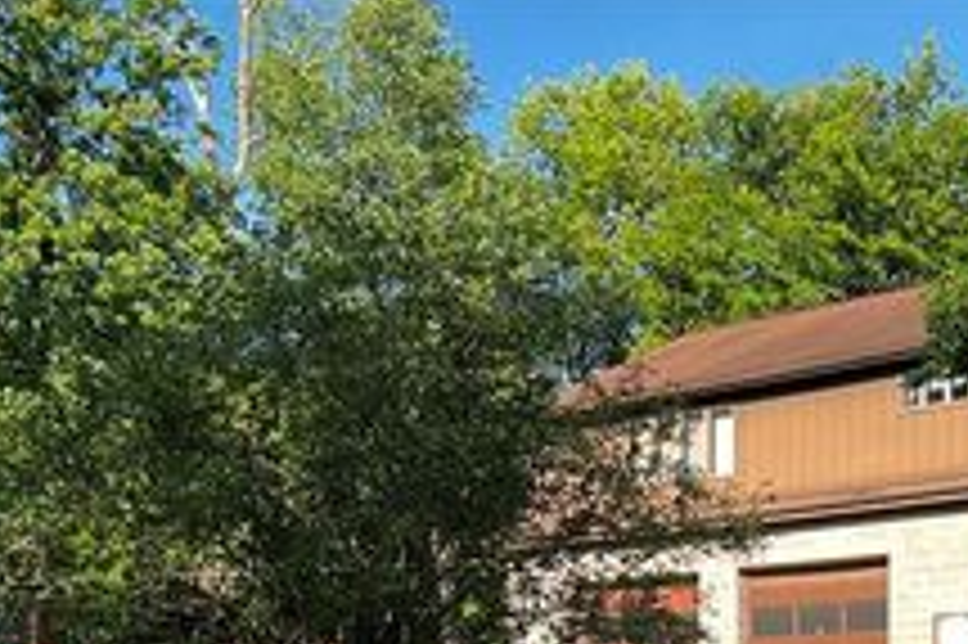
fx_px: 1693
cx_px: 716
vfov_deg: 19.8
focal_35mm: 63
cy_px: 831
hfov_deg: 31.4
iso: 50
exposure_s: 1/526
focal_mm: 5.7
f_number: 1.5
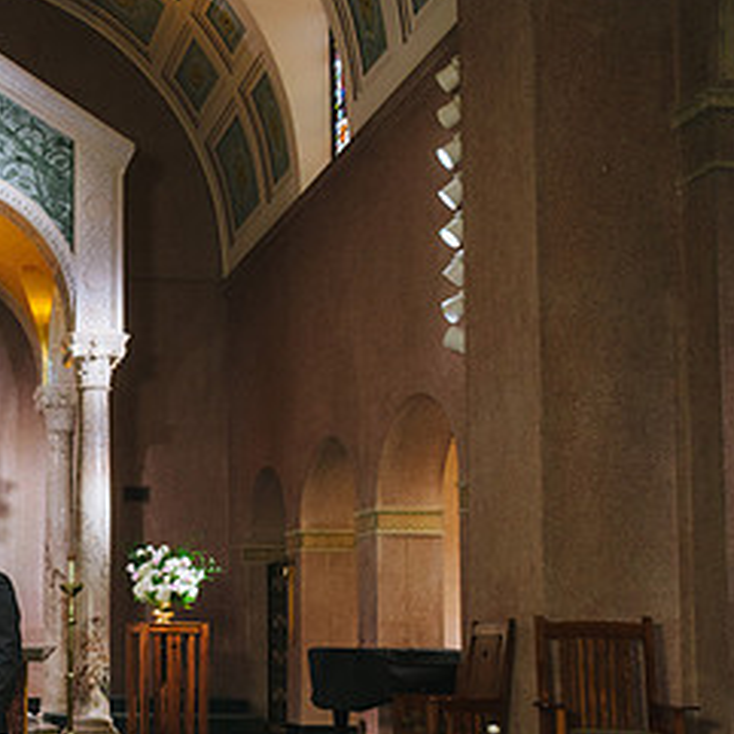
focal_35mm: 49
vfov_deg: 33.8
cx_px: -79
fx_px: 1175
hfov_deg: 30.8
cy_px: 571
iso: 1250
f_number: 4
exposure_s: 1/250
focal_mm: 24
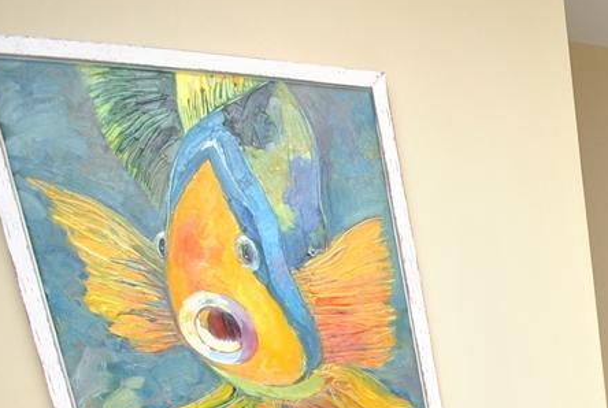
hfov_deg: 26.8
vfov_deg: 20.2
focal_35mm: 54
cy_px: 673
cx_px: 901
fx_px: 914
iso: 400
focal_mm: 10
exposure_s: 1/100
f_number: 6.3
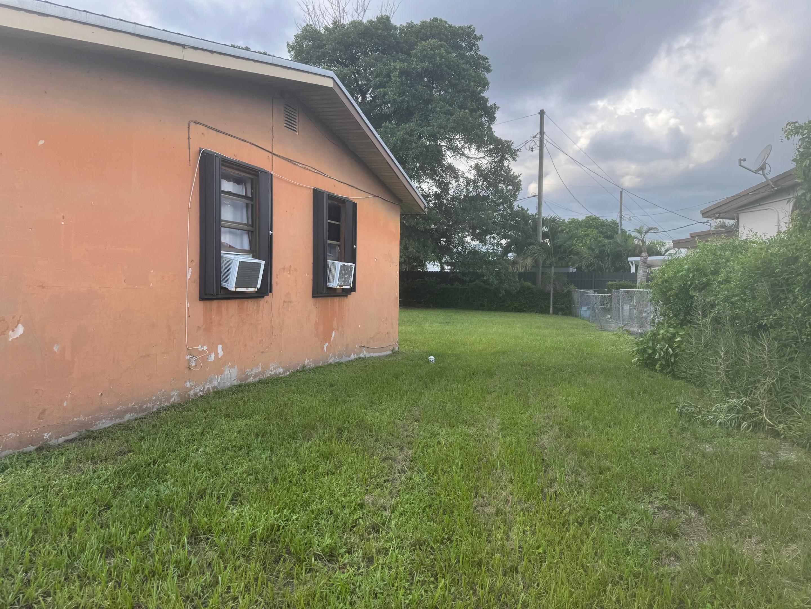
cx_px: 406
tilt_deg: -5.3
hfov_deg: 71.6
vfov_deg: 56.8
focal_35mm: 24
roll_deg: -2.2
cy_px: 304
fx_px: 562
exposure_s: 1/802
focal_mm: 6.76
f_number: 1.78
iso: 80
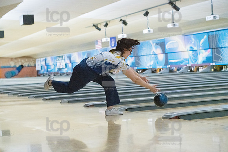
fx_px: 519
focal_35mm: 82
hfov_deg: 24.8
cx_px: 114
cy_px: 76
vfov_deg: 16.7
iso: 10000
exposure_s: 1/1000
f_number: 4
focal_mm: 82
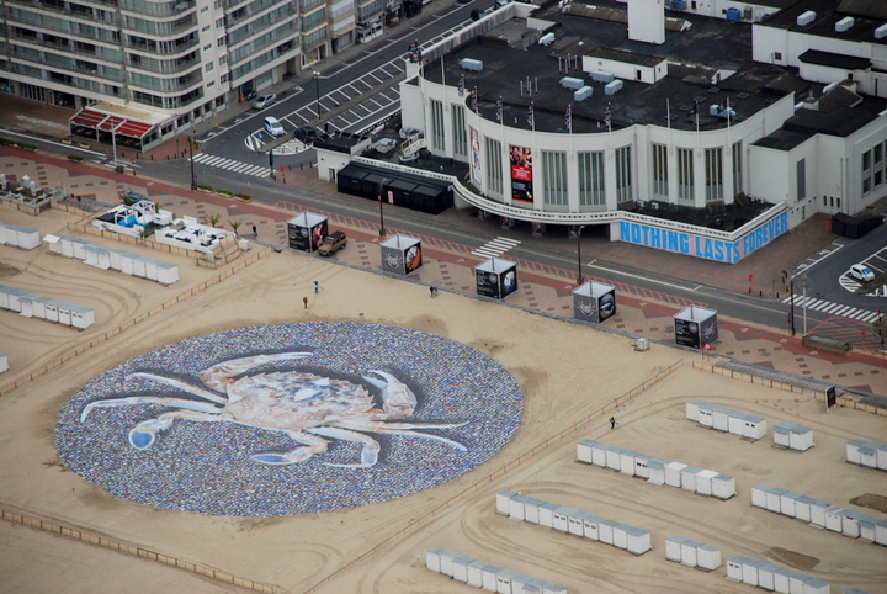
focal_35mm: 202
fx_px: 4995
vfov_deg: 6.8
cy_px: 297
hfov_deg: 10.1
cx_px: 444
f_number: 5.6
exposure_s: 1/250
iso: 320
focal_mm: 135
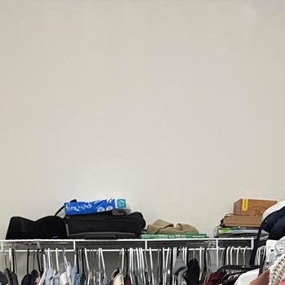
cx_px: 158
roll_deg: +0.7
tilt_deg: -13.0
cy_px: 488
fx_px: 736
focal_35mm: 79
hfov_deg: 21.9
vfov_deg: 18.1
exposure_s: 1/30
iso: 500
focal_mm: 5.96
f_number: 1.6
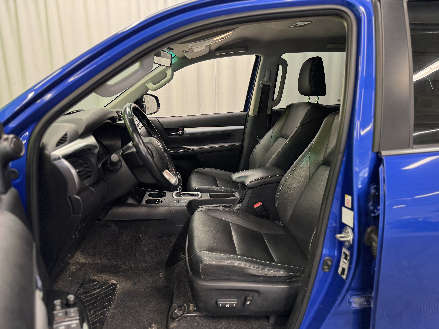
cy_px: 164
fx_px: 304
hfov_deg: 71.6
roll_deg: +0.7
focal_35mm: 24
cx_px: 220
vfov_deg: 56.8
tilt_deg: -12.4
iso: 160
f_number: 1.78
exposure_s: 1/100
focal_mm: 6.76
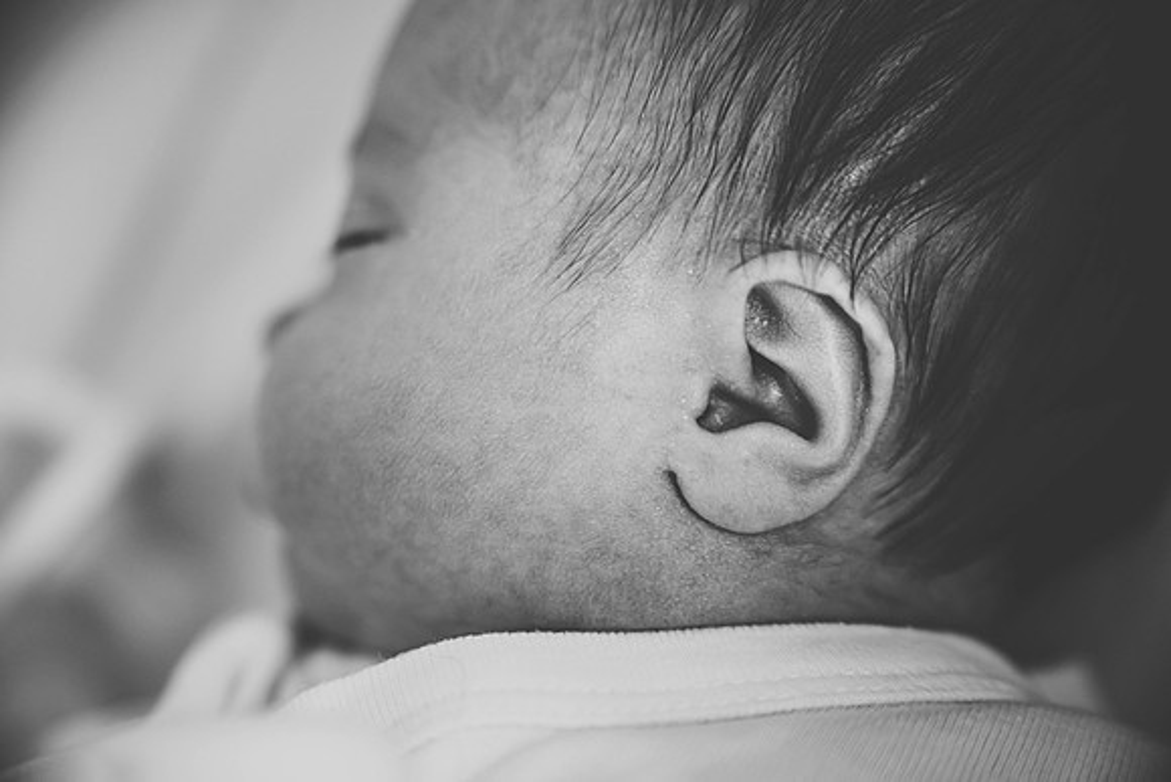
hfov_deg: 27.0
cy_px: 391
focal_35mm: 75
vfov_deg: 18.2
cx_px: 586
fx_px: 2440
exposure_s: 1/160
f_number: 2.8
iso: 500
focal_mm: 75
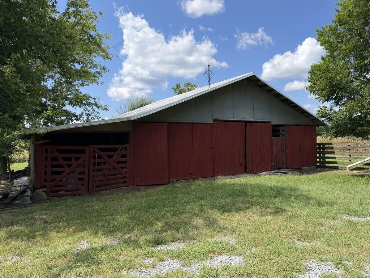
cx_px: 185
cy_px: 139
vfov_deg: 56.8
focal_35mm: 24
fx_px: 257
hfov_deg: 71.6
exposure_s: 1/3021
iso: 80
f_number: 1.78
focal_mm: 6.76
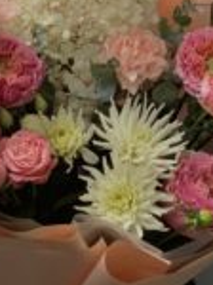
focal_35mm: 139
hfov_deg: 10.6
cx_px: 103
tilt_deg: -0.9
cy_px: 93
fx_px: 1144
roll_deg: +1.8
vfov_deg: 14.2
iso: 200
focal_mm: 6
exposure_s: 1/60
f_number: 2.4
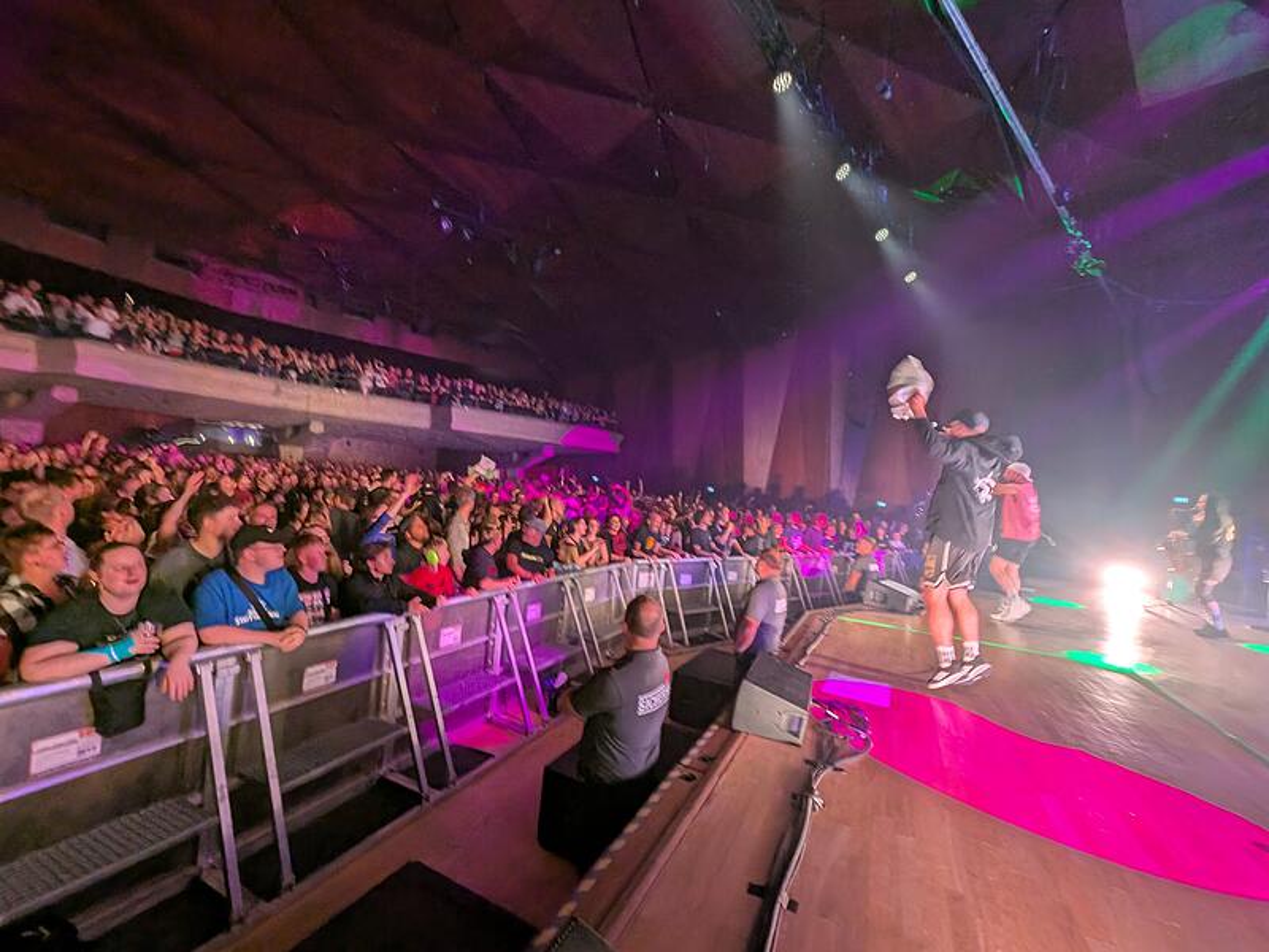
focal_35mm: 13
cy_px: 476
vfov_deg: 89.9
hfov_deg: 106.2
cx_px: 634
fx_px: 477
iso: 98
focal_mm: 1.95
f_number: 2.2
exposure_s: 1/32.4
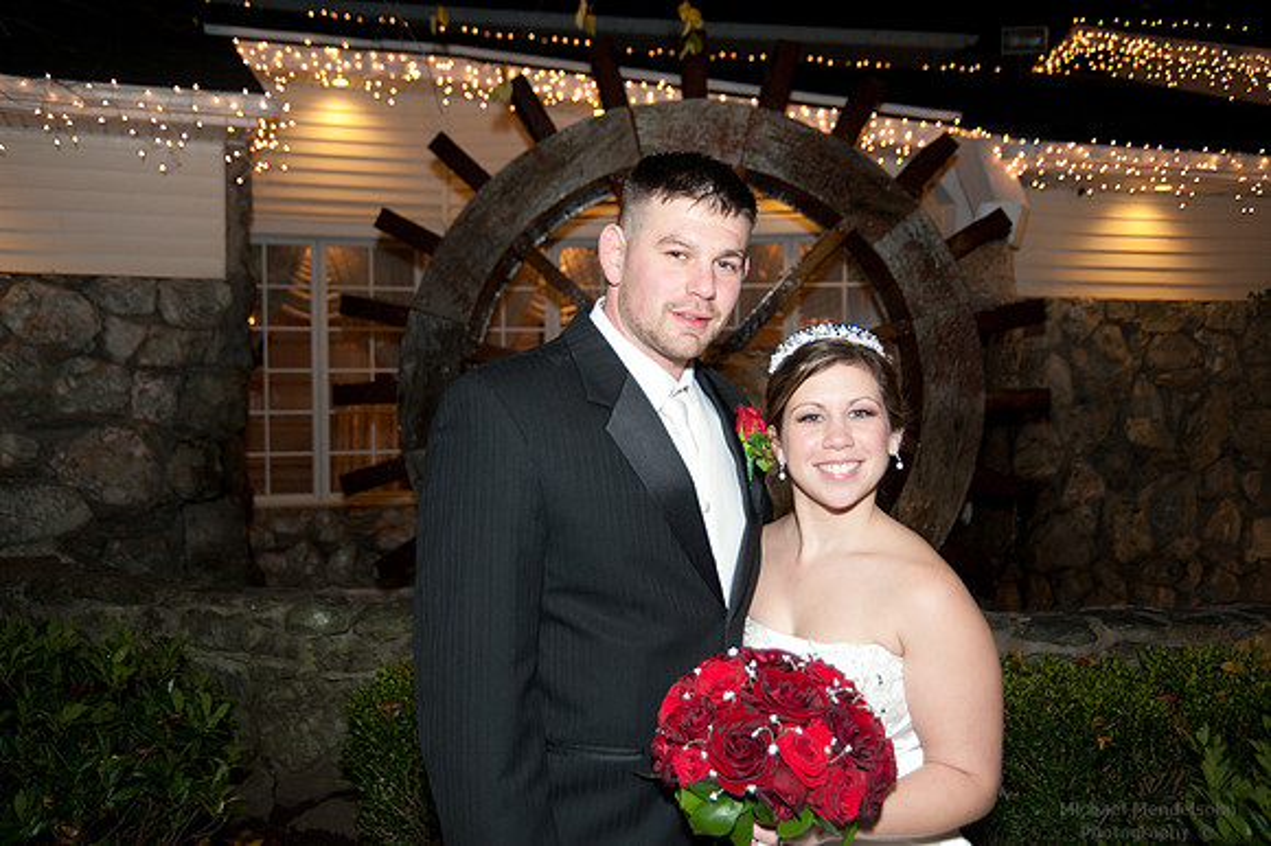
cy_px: 423
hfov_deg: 48.5
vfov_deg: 33.4
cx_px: 636
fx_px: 1411
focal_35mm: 40
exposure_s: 1/60
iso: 1250
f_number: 4.2
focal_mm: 40
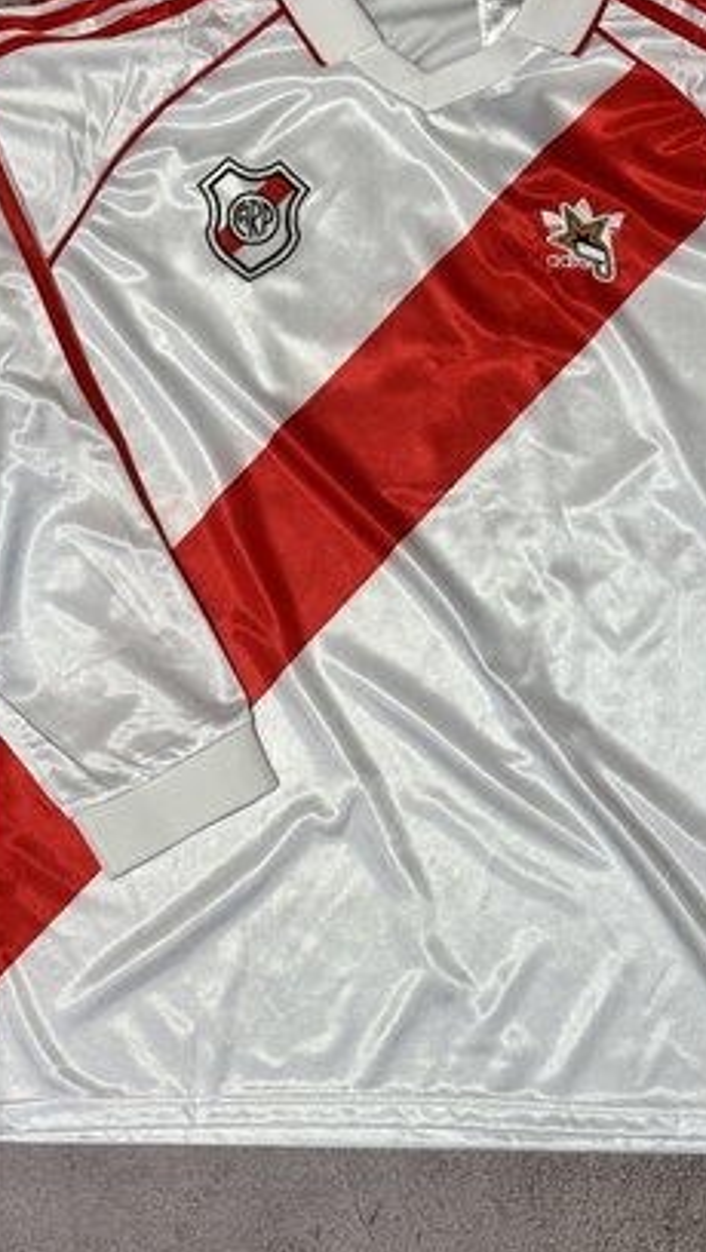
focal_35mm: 74
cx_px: 427
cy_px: 532
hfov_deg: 16.3
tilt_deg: -84.5
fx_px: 2459
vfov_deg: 28.5
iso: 100
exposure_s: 1/50
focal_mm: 5.96
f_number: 1.6
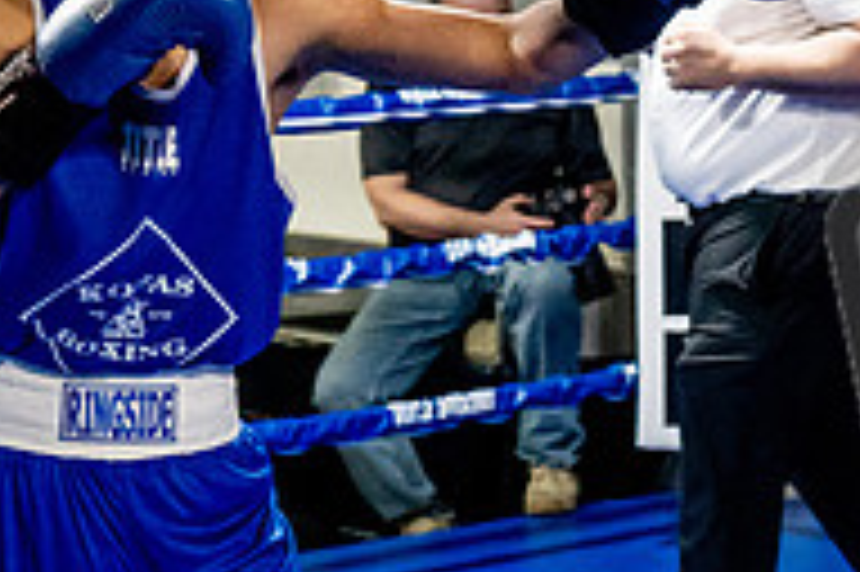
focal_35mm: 158
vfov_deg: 8.7
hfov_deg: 12.9
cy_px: 259
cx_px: 837
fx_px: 3771
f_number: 2.8
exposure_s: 1/800
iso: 5000
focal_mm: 35
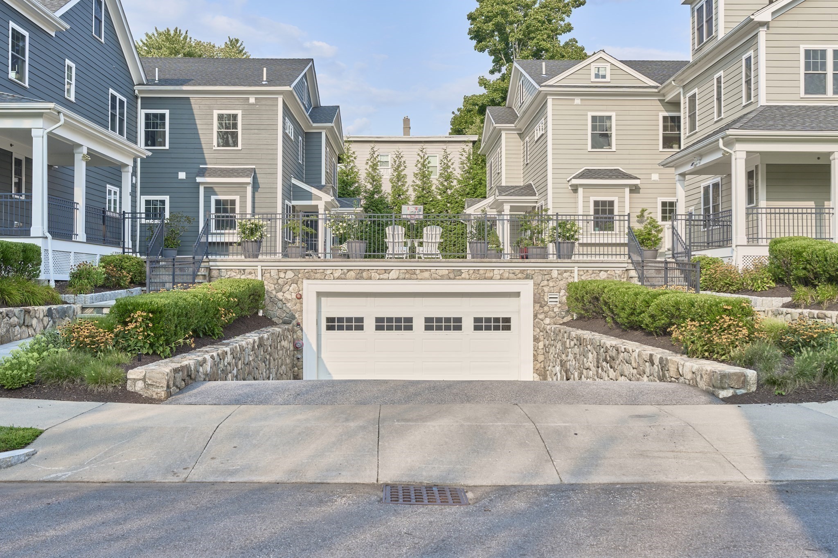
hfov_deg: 54.4
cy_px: 279
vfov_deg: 37.8
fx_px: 815
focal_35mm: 35
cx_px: 419
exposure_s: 1/250
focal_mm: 35
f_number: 8
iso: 100
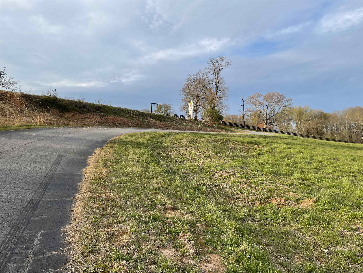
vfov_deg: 53.1
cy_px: 136
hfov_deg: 67.3
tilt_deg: +1.3
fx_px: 273
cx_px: 182
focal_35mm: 26
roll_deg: -2.7
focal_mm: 4.2
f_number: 1.6
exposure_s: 1/1350
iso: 32
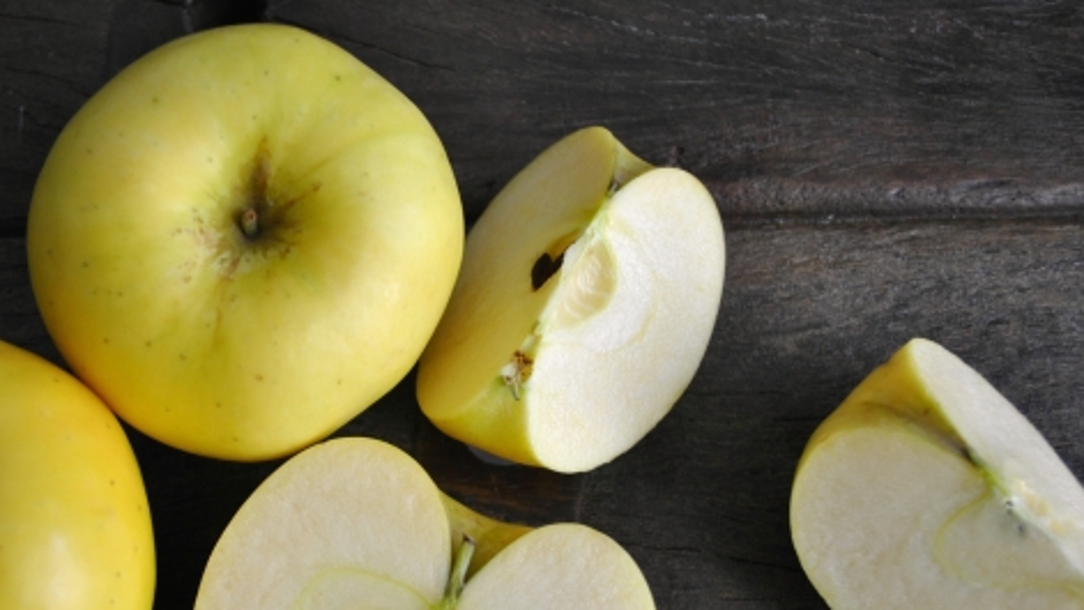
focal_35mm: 47
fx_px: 1351
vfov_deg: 25.3
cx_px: 405
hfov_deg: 43.4
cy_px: 426
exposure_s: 1/50
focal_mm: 22
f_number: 4
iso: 200
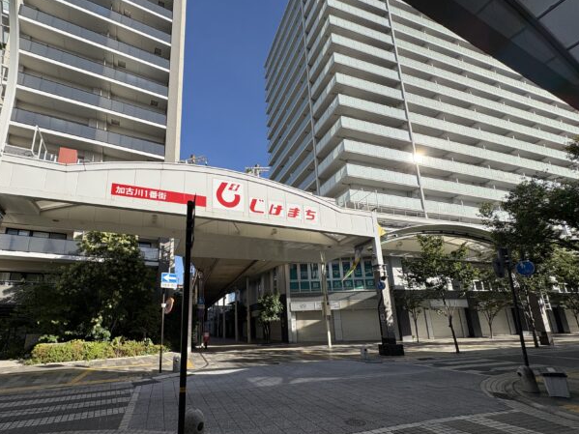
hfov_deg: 90.6
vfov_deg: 74.0
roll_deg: +1.6
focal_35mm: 17
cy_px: 259
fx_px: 284
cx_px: 253
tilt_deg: +13.9
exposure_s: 1/1323
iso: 50
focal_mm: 2.22
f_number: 2.2
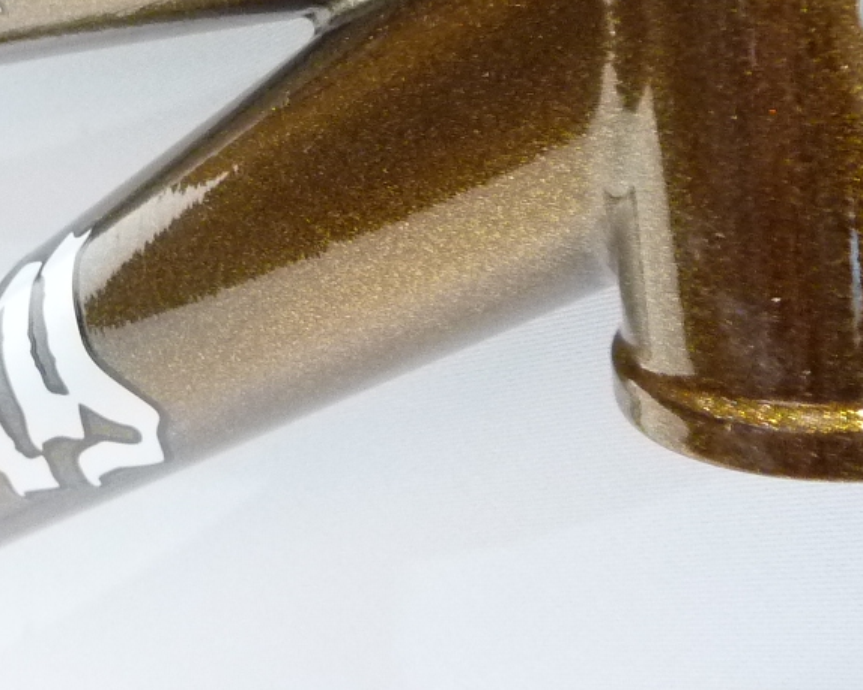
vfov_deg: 21.8
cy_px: 26
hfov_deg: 27.9
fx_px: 1737
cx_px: 416
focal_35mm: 68
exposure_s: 1/13
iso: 400
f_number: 3.3
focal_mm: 4.1
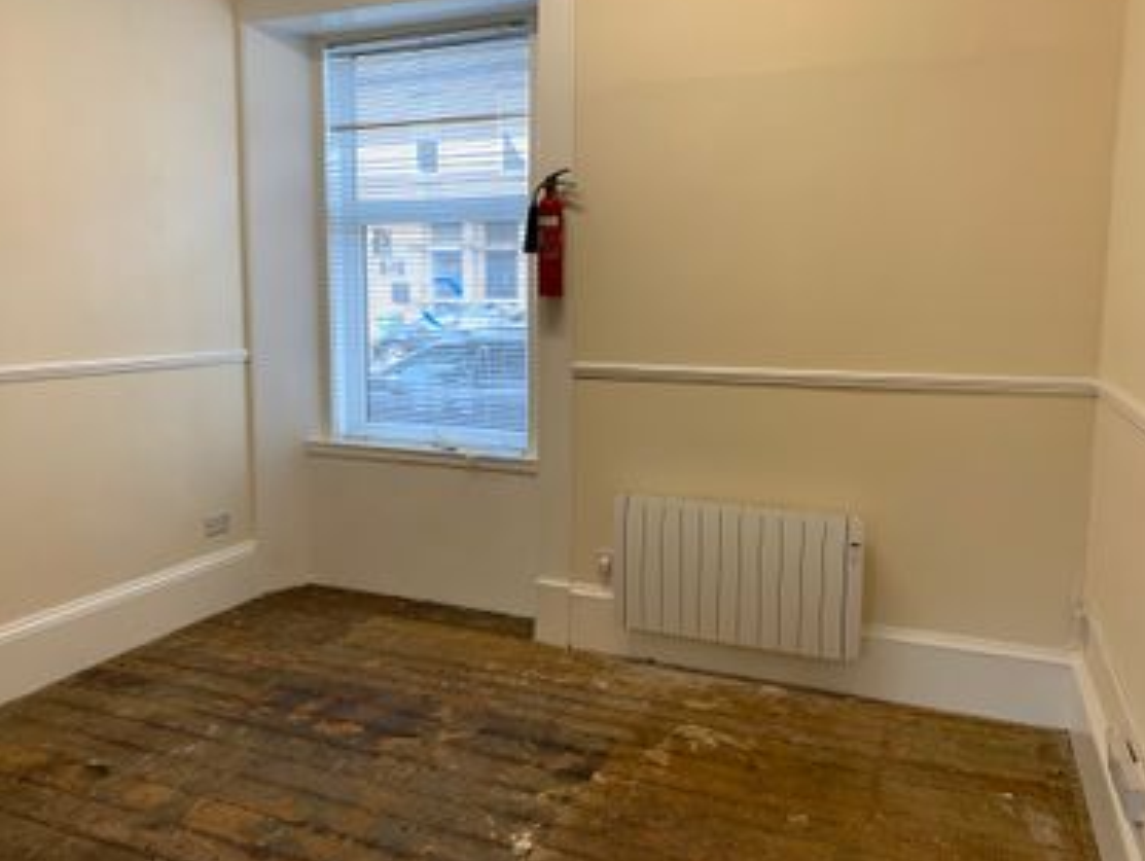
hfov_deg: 63.4
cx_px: 565
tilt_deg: -7.9
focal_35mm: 28
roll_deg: -0.2
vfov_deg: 49.8
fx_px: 927
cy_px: 417
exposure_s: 1/100
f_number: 1.8
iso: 40
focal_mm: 4.25
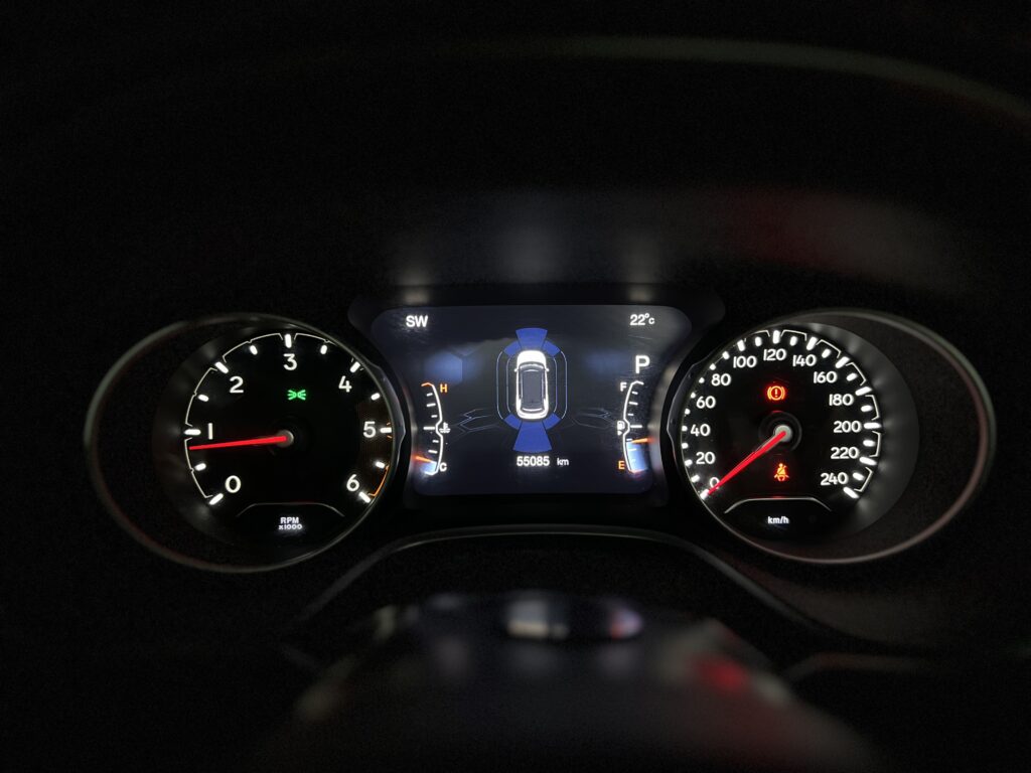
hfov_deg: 67.3
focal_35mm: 26
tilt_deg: -26.1
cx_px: 516
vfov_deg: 53.1
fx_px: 774
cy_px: 386
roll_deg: -0.2
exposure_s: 1/40
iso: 640
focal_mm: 5.7
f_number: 1.5
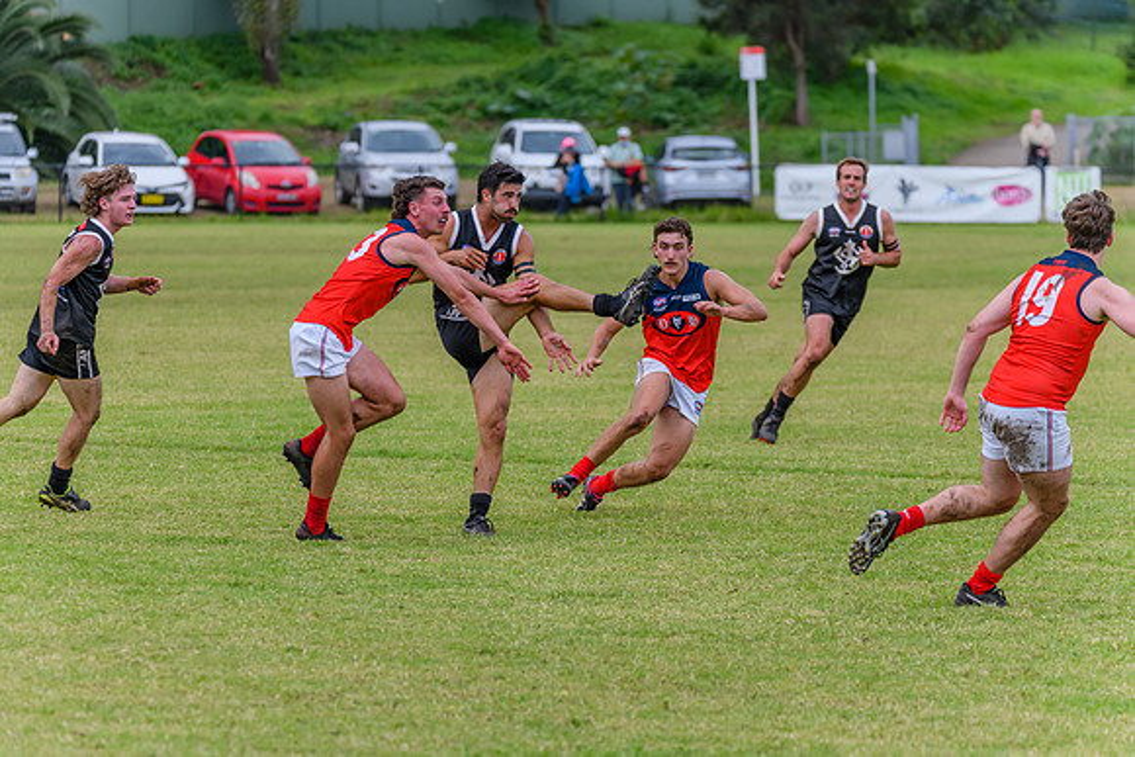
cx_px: 555
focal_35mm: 263
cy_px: 379
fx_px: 8297
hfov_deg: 7.8
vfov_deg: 5.2
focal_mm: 250
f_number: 5.6
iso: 1000
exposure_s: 1/2000
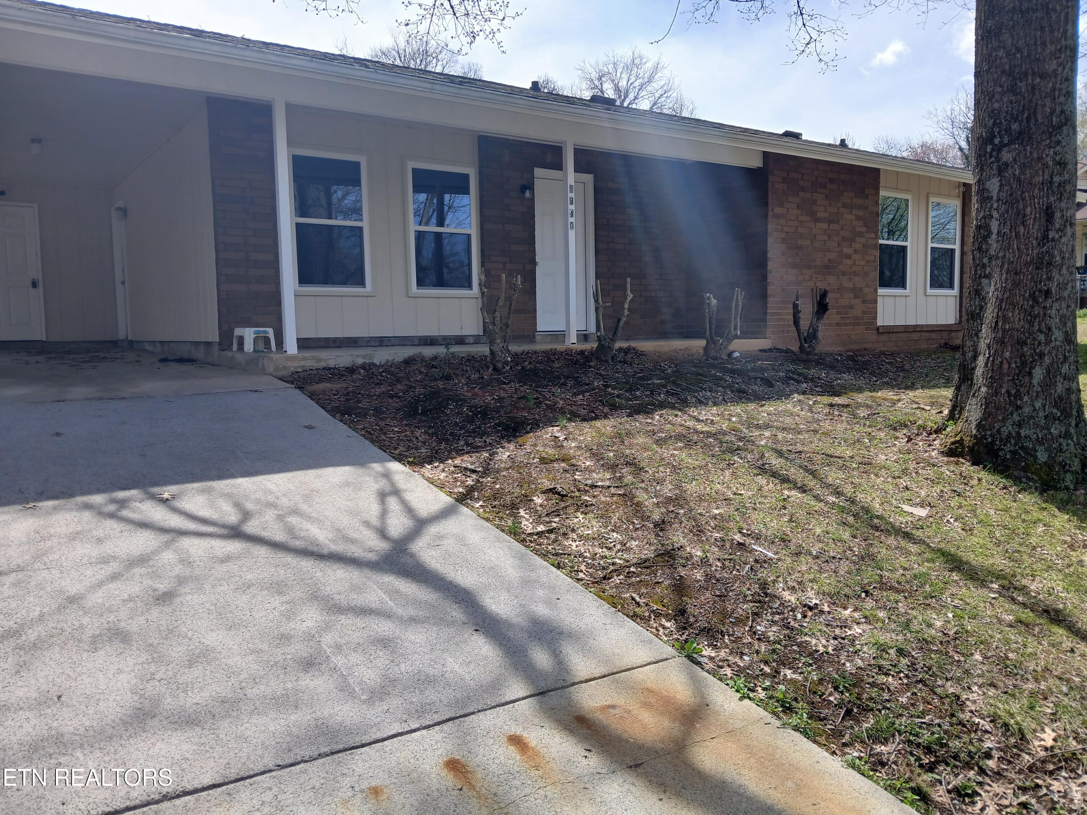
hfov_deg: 67.3
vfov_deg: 53.1
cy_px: 408
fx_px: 816
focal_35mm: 26
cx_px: 544
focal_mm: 3.98
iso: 20
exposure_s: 1/368
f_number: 1.8
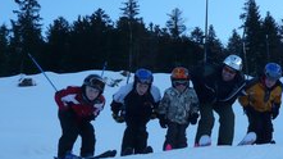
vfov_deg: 16.0
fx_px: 562
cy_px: 104
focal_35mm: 75
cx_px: 215
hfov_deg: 27.8
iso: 100
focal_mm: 6.2
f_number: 3.2
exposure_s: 1/400
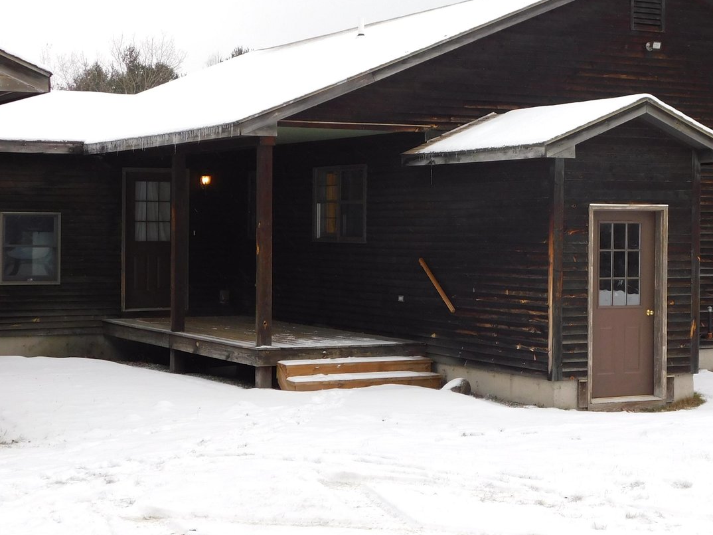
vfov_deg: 19.4
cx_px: 510
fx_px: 1565
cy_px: 236
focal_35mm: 76
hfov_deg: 25.4
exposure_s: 1/160
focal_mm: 9
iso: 125
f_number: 3.8
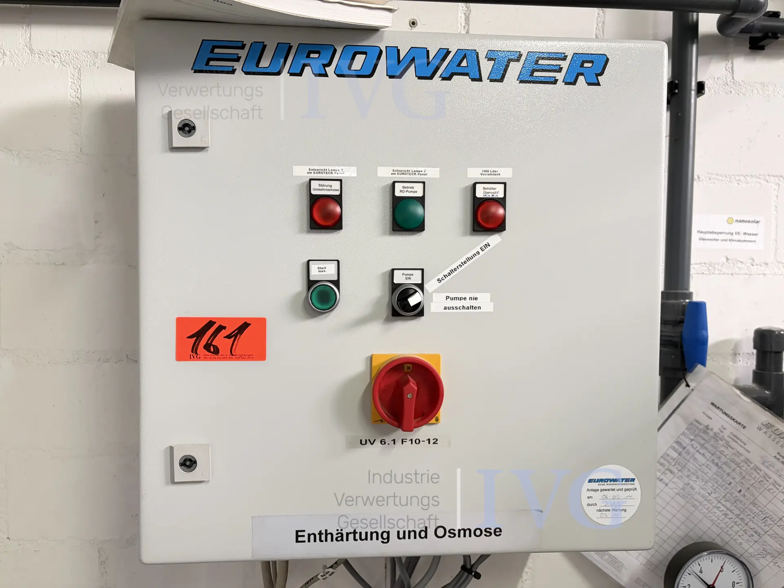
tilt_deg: -2.1
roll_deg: -0.5
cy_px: 294
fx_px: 589
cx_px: 392
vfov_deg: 53.1
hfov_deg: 67.3
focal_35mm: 26
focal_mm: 5.96
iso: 400
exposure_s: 1/50
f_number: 1.6
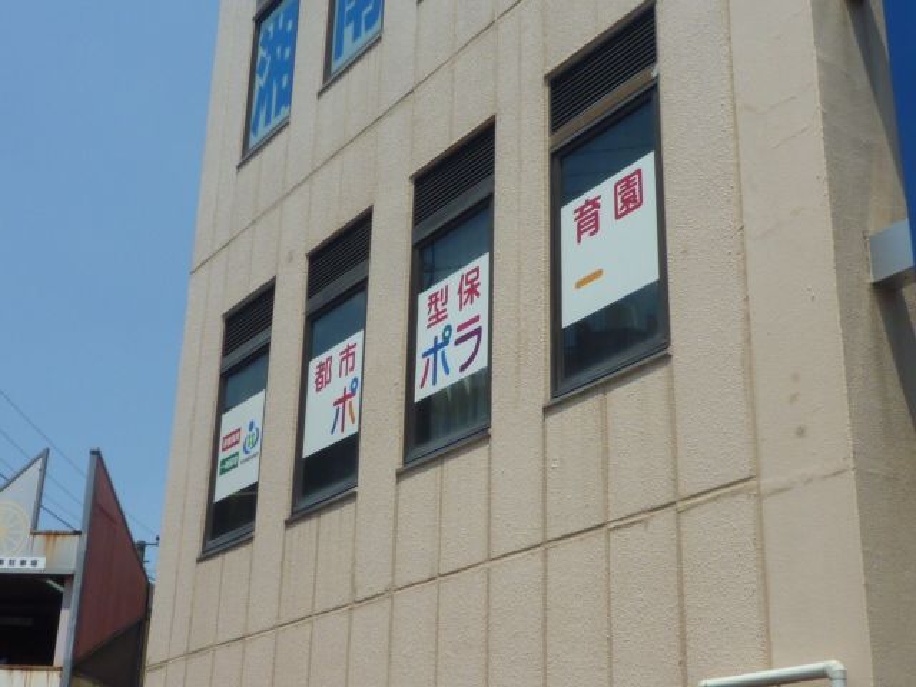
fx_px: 1323
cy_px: 344
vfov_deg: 29.1
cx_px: 458
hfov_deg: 38.2
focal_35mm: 50
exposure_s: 1/640
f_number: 5
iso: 80
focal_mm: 4.5
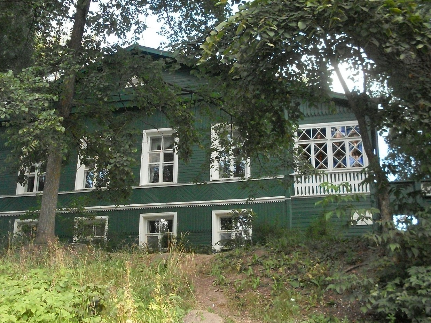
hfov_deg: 42.9
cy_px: 185
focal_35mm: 44
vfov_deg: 32.8
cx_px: 195
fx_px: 548
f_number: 2.8
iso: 400
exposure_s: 1/350
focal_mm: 6.3
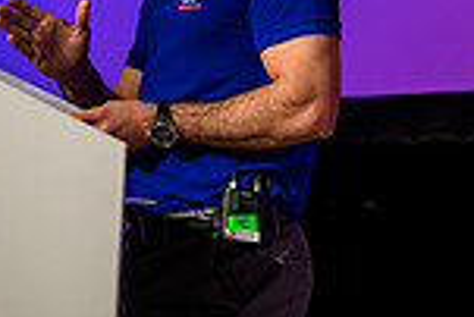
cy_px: -355
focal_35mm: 476
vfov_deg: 2.9
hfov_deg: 4.3
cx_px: 229
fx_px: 6273
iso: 1600
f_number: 2.8
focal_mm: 160
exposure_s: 1/500
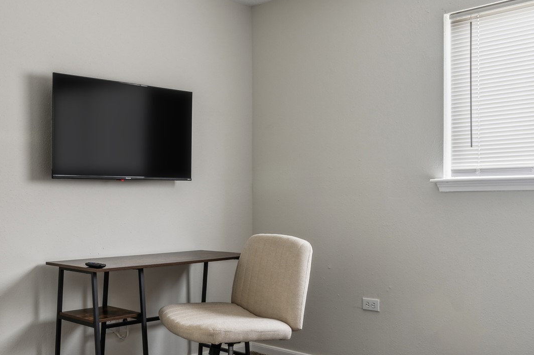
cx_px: 224
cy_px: 192
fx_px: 608
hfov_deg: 47.2
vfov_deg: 32.6
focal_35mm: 41
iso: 50
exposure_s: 1
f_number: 16
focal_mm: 20
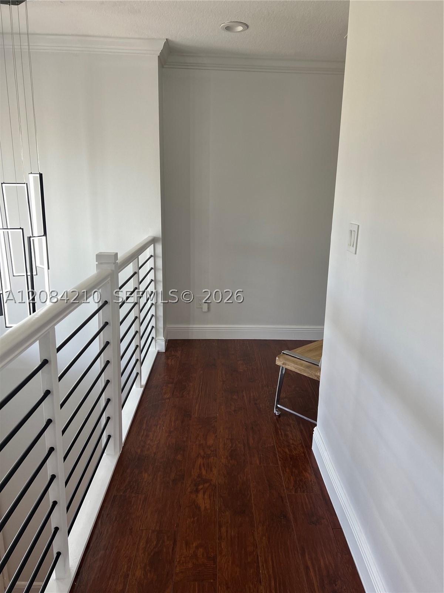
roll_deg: -1.2
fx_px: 445
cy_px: 296
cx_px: 222
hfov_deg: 53.1
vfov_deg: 67.3
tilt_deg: -11.7
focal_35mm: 26
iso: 50
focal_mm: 5.7
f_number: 1.5
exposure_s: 1/121
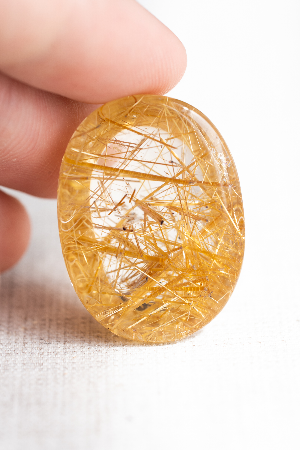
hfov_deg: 15.2
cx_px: 150
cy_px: 225
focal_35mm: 90
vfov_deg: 22.6
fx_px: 1125
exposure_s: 1/25
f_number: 7.1
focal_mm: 90
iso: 100
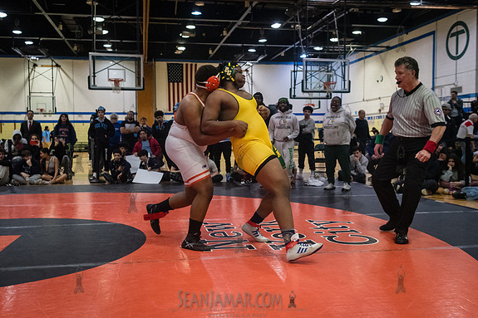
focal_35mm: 37
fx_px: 491
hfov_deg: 51.9
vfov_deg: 35.9
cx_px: 233
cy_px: 158
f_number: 4
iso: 8000
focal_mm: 35
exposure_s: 1/500
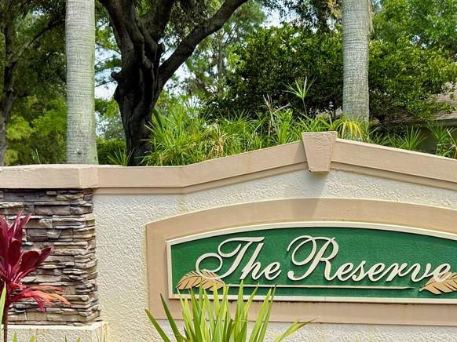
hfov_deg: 29.2
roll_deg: +0.3
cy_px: 278
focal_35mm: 66
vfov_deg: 21.9
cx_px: 302
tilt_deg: -5.6
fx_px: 871
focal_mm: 6.76
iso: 100
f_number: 1.78
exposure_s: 1/2232
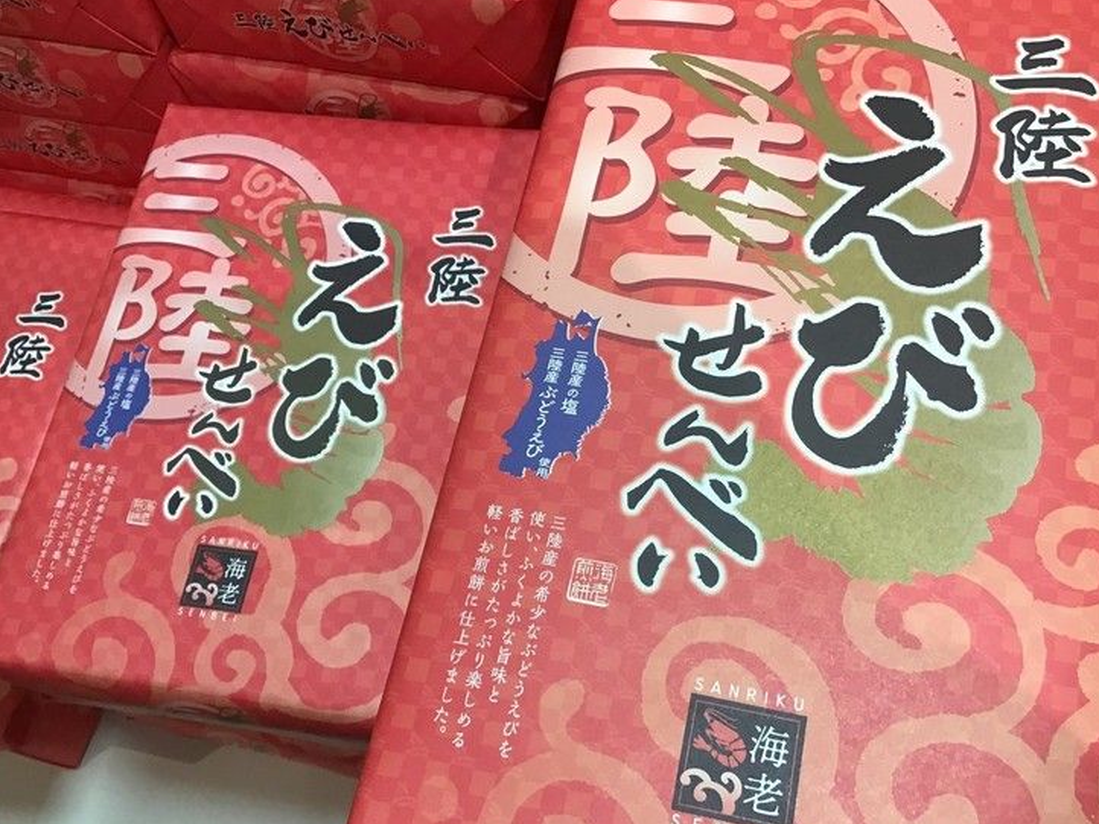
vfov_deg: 40.6
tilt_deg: -65.8
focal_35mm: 35
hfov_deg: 52.6
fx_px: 1111
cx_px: 559
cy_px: 452
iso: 80
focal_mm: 3.3
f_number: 2.4
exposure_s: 1/33
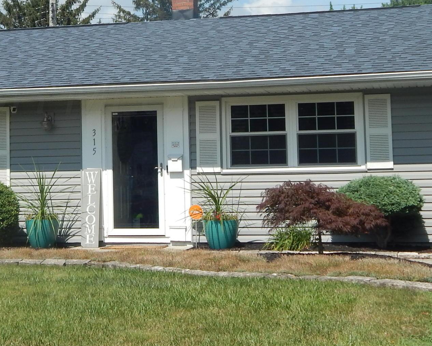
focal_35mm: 88
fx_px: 1125
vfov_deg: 17.4
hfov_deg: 21.4
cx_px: 75
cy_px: 95
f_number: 6.9
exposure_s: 1/400
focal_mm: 6.8
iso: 125
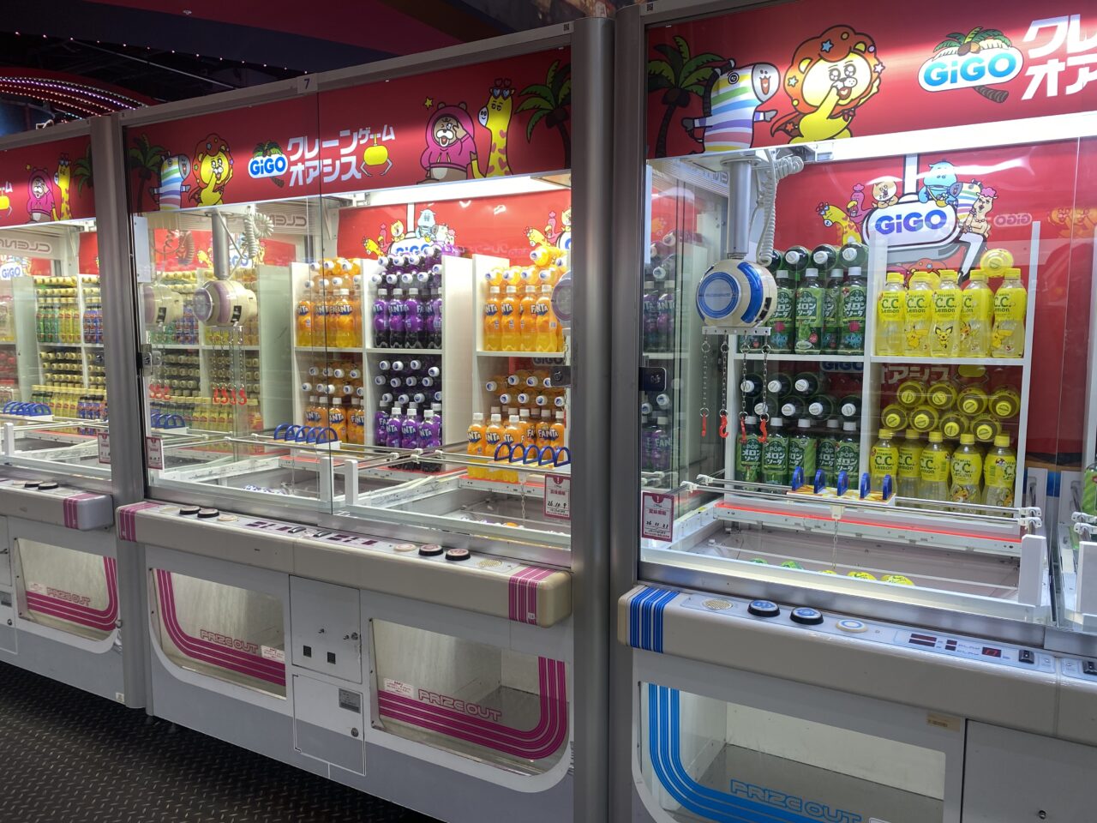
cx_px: 548
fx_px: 824
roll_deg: +0.2
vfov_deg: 53.1
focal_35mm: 26
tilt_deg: -6.1
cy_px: 412
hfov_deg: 67.3
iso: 40
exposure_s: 1/100
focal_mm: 4.25
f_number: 1.8
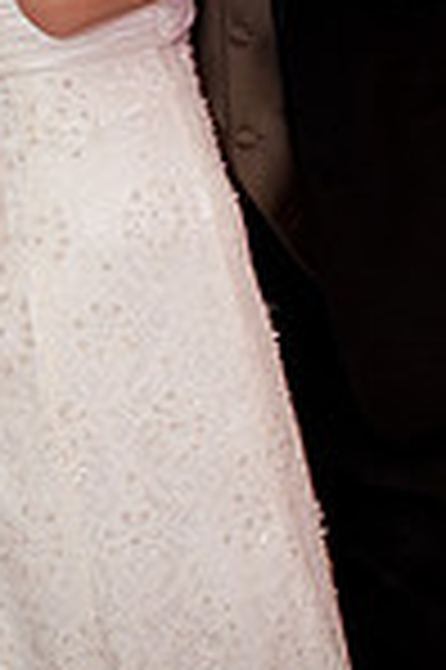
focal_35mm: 317
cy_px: -337
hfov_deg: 4.3
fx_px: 5904
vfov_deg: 6.4
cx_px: 110
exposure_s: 1/40
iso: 1250
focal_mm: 105
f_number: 3.5
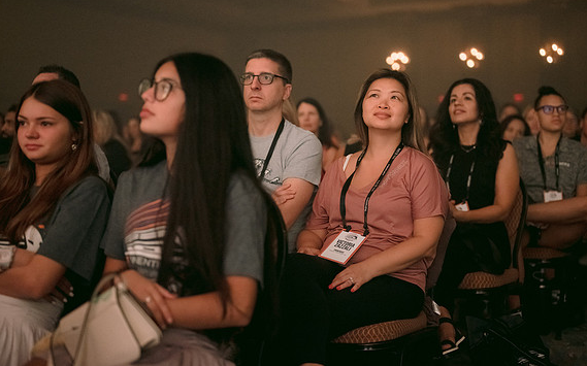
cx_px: 298
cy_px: 180
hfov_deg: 38.9
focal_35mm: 52
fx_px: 831
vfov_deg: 24.8
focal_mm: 50
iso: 3200
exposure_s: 1/125
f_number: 2
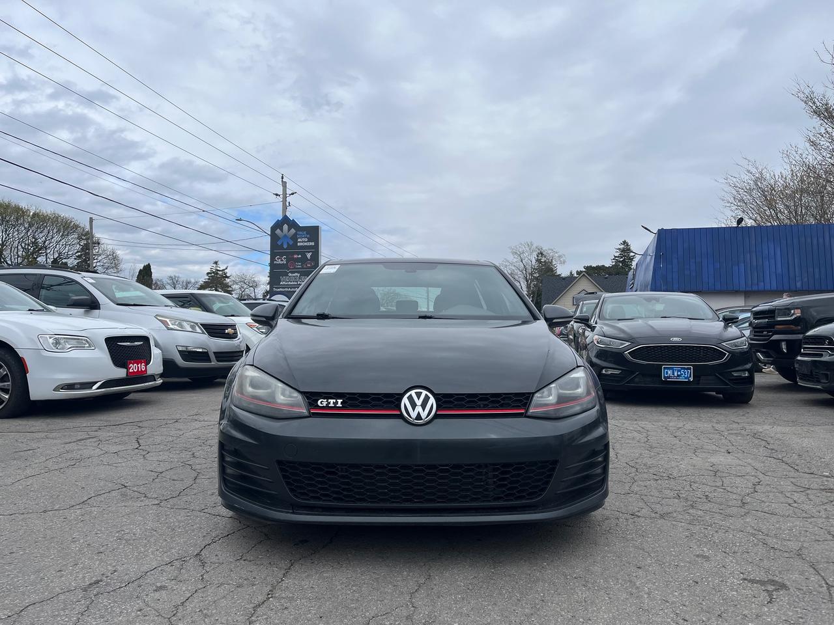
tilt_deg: +2.1
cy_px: 312
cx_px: 417
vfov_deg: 53.1
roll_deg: -0.6
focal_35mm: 26
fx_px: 626
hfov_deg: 67.3
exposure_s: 1/4854
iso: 50
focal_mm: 5.1
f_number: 1.6
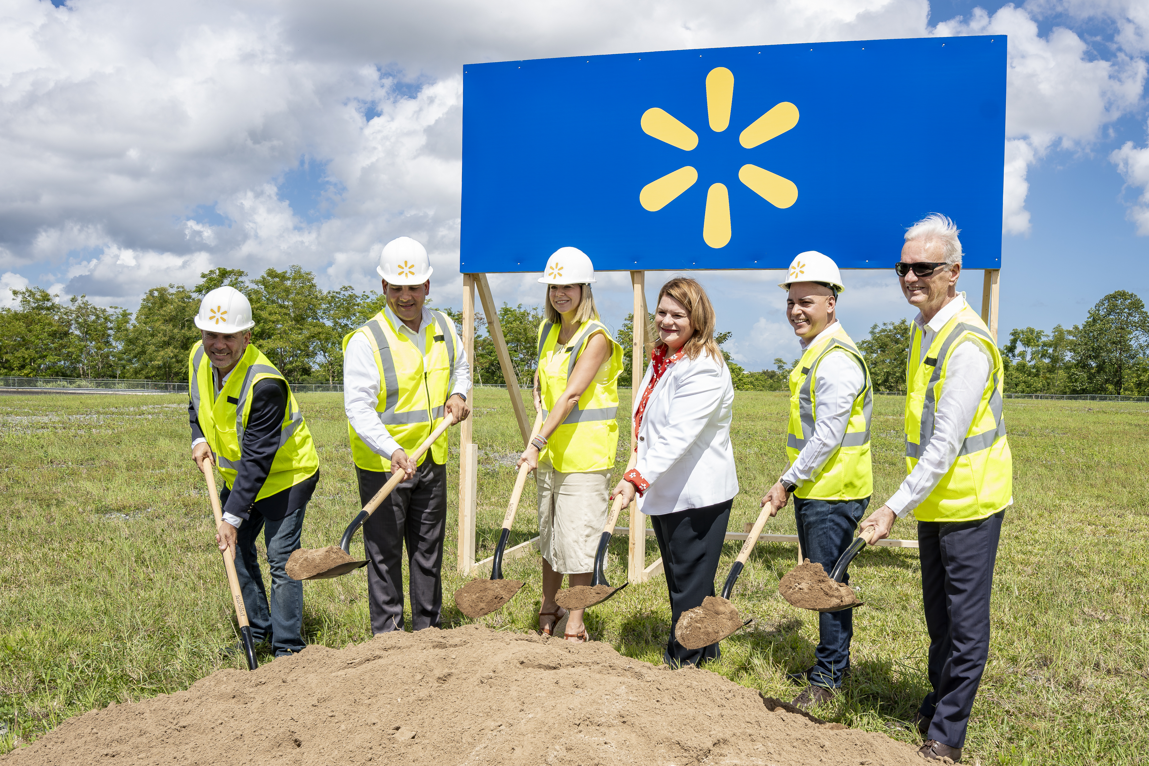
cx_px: 680
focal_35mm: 34
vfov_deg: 38.2
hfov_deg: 55.3
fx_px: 1088
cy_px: 533
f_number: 7.1
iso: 64
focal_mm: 24
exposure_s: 1/320
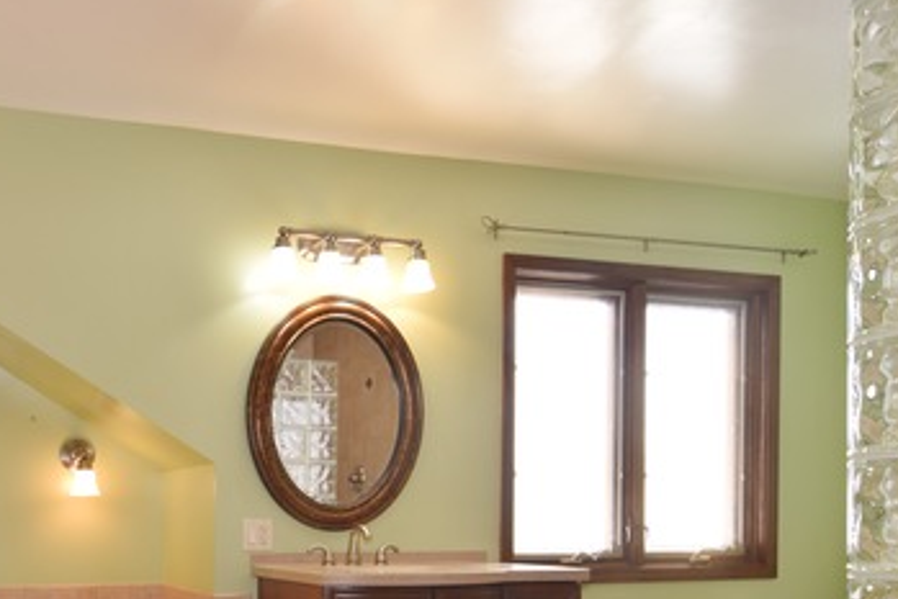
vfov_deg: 37.9
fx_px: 823
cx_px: 131
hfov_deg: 52.0
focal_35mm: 33
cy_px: 515
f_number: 8
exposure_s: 1/20
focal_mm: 12
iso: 200
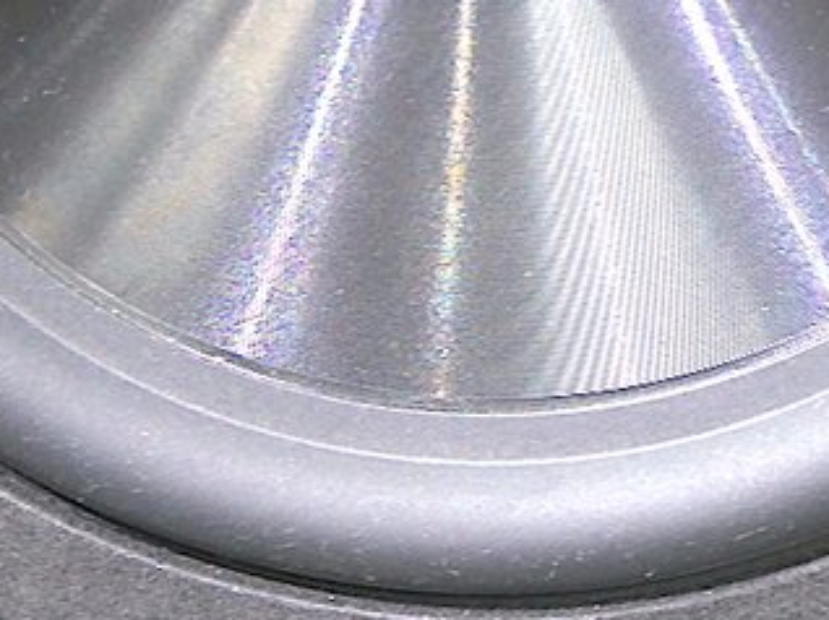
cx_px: 482
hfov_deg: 3.3
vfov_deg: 2.5
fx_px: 14454
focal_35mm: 604
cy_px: -229
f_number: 5.6
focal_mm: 35.8
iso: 200
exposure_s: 1/1.3
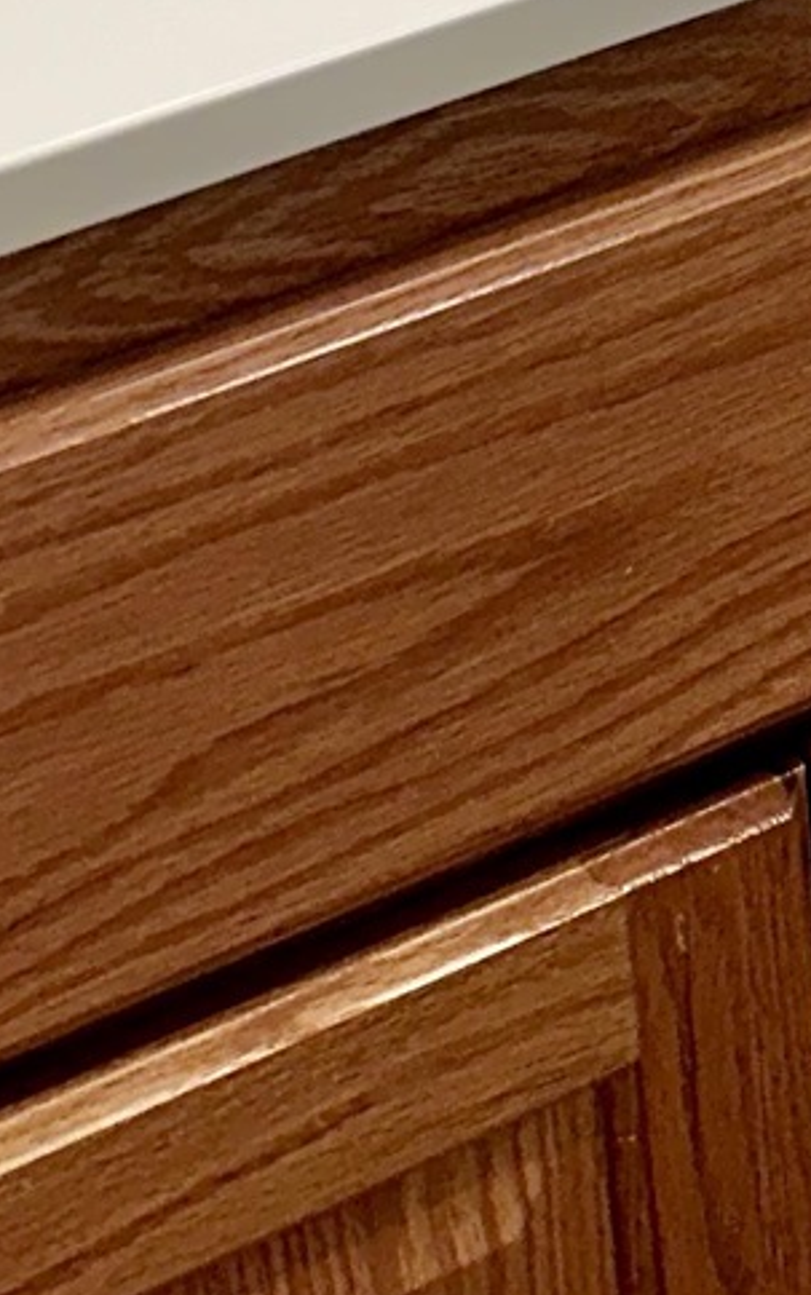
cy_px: -875
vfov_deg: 15.4
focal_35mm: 121
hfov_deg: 10.4
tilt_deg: -15.4
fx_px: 4274
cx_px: 1301
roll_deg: +3.1
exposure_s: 1/120
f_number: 1.78
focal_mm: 6.86
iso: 125
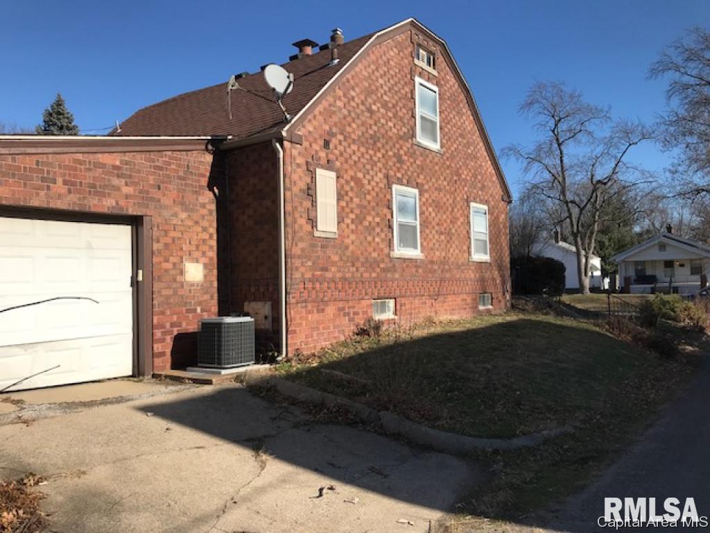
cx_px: 355
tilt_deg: +0.6
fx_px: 574
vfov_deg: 49.7
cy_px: 266
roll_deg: +2.7
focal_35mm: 28
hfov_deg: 63.4
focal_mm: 3.99
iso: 20
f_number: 1.8
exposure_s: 1/2457
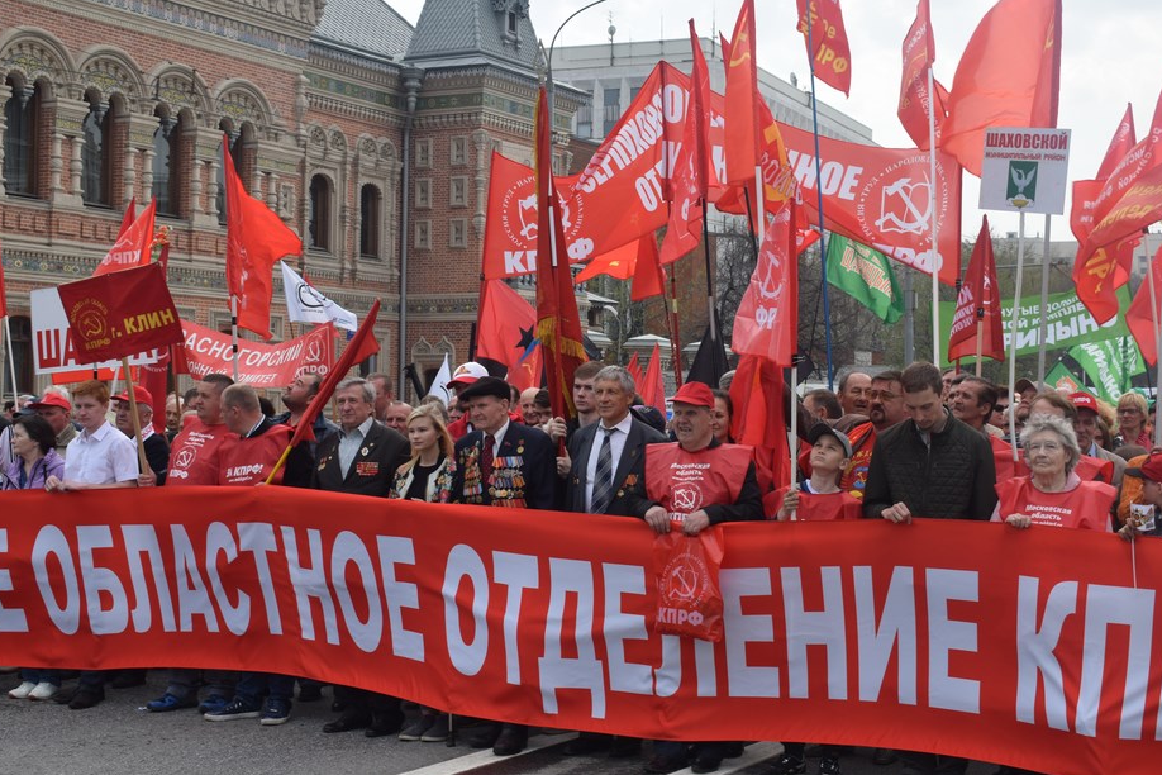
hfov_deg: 34.2
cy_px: 349
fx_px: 1890
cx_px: 589
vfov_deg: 23.2
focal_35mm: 59
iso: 100
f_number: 9
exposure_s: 1/200
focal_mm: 35
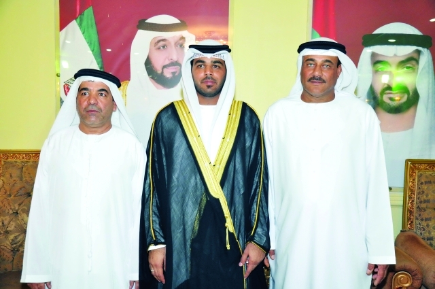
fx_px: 434
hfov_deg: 53.2
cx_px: 218
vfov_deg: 36.8
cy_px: 144
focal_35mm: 36
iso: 1600
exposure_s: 1/60
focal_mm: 24
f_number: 4.5
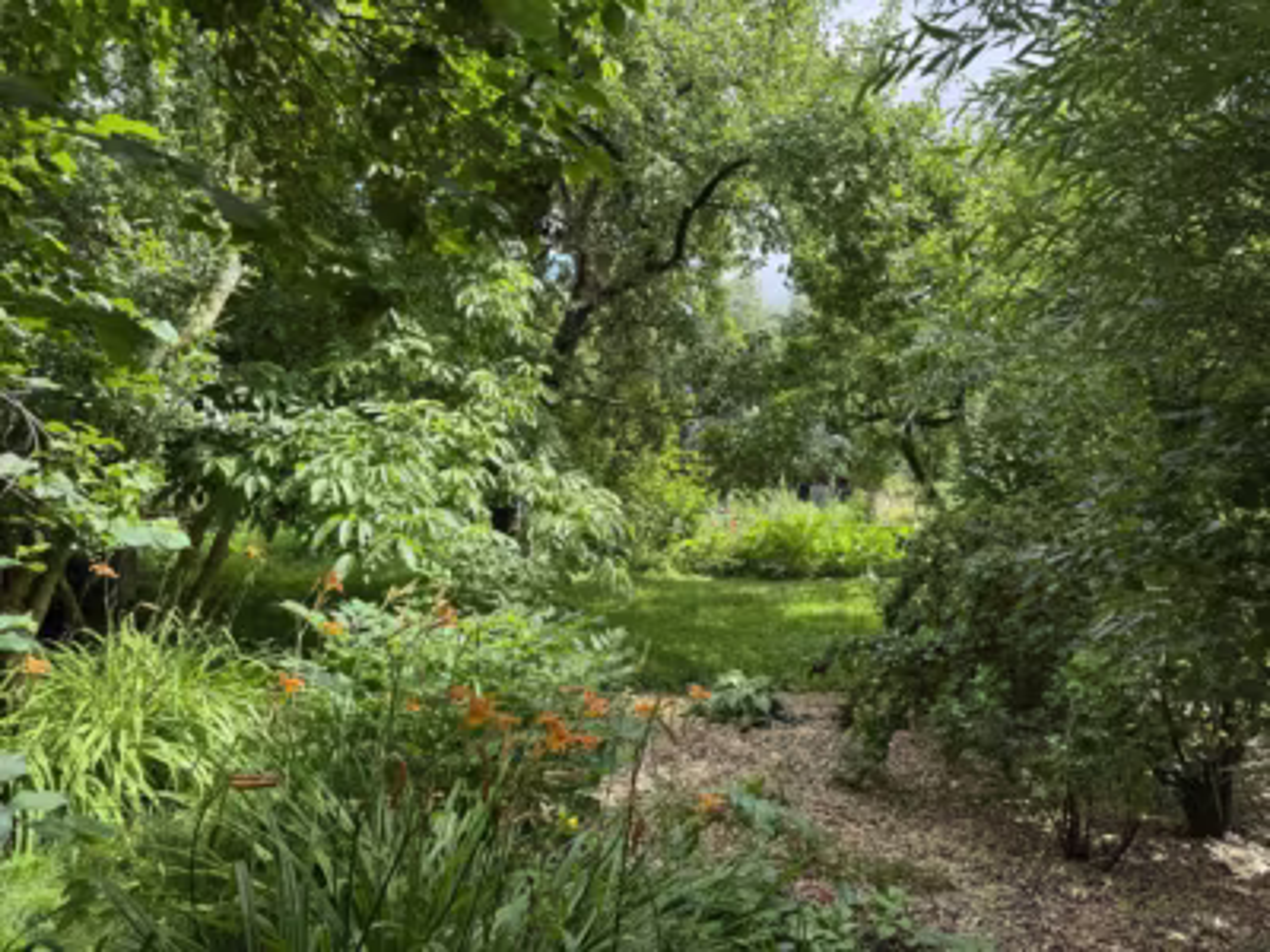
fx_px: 881
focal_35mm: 24
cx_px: 635
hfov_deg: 71.6
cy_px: 476
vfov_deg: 56.8
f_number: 1.78
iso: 80
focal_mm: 6.76
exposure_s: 1/1094
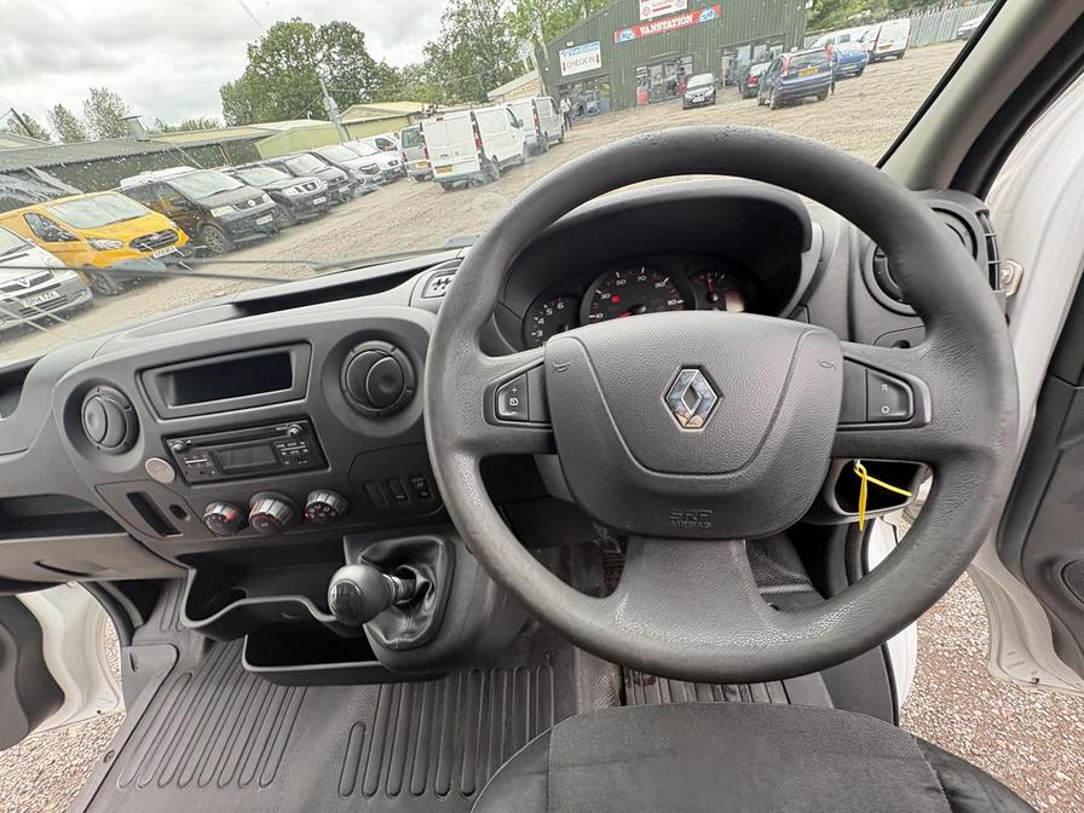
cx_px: 542
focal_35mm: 14
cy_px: 406
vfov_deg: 85.7
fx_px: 438
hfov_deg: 102.1
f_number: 2.2
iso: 125
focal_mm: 2.22
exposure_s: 1/99
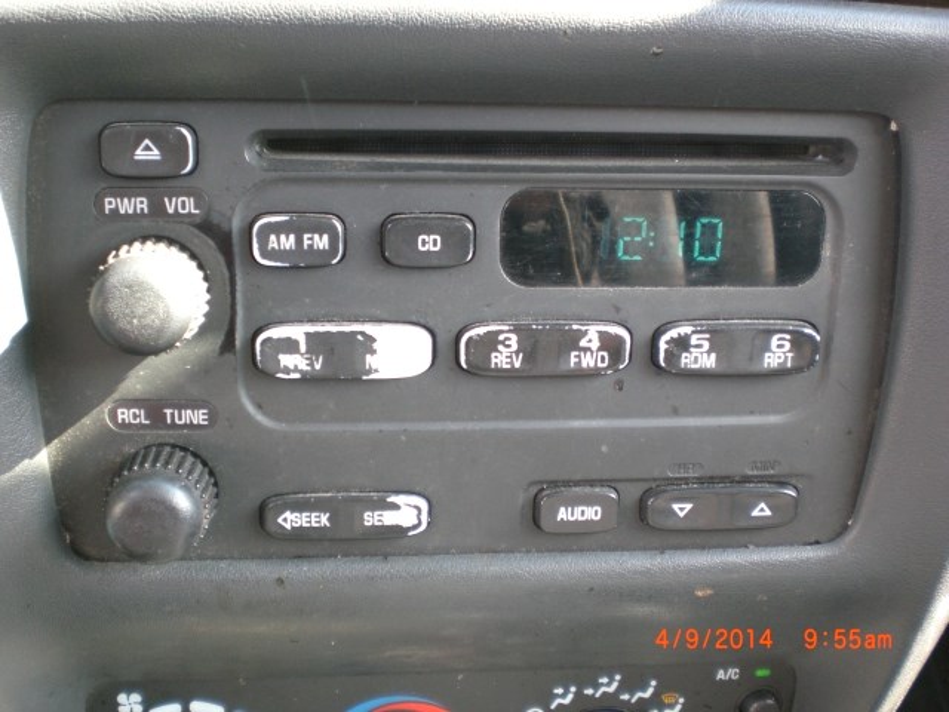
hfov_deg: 49.0
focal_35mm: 38
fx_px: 1042
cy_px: 356
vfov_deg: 37.7
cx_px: 474
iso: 200
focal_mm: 6.3
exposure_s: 1/80
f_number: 3.1
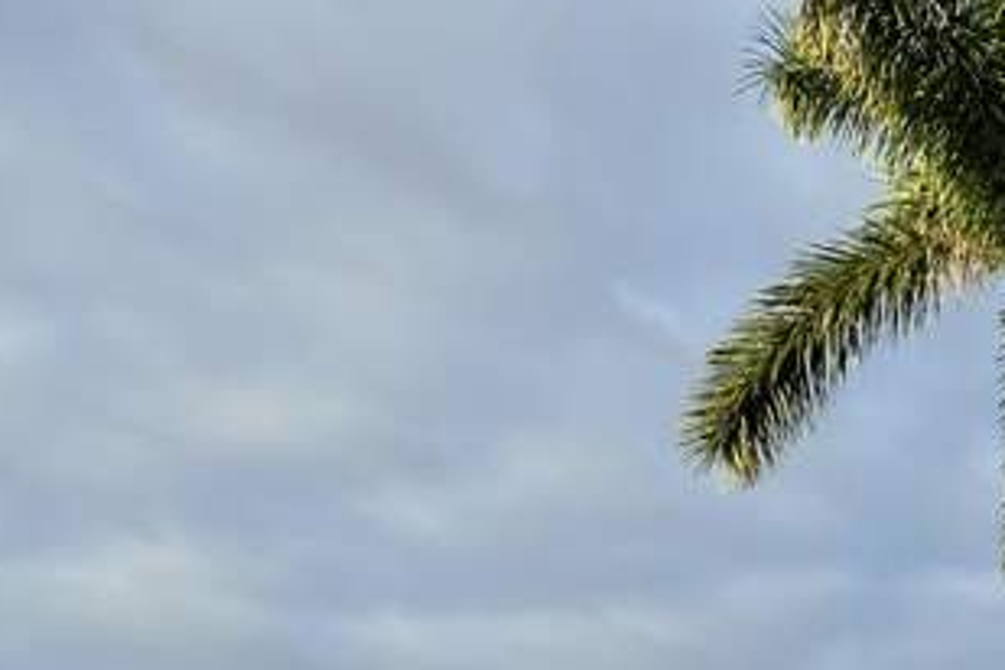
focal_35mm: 70
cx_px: 1018
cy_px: 924
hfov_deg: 27.1
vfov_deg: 17.9
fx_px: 1954
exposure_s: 1/1621
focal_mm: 5.7
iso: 50
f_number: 1.5
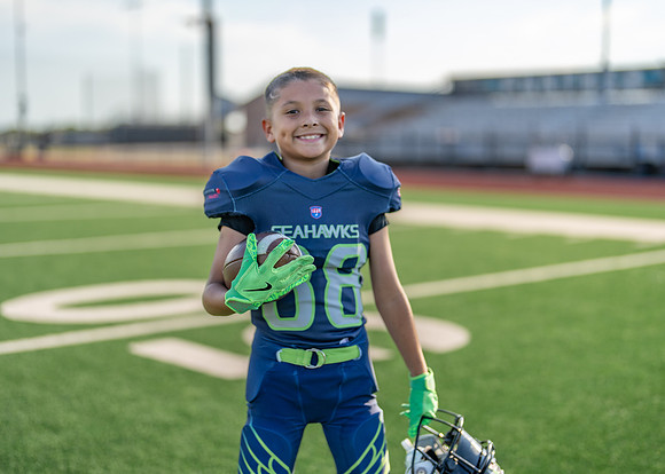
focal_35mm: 54
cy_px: 237
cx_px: 332
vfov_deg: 26.1
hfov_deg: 36.0
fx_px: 1023
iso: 100
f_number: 1.2
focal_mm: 50
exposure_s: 1/4000
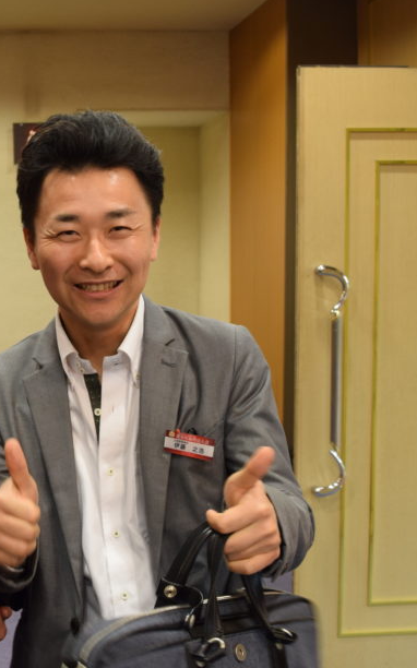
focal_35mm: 59
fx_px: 1071
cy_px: 342
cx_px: 23
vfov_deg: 34.6
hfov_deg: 21.4
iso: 800
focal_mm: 23
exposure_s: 1/10
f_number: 5.6
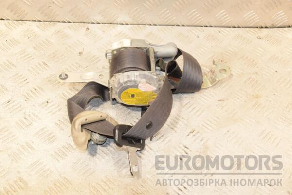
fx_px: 389
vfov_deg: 28.1
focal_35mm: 48
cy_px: 98
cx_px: 146
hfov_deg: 41.1
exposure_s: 1/200
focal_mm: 32
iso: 1600
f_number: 8
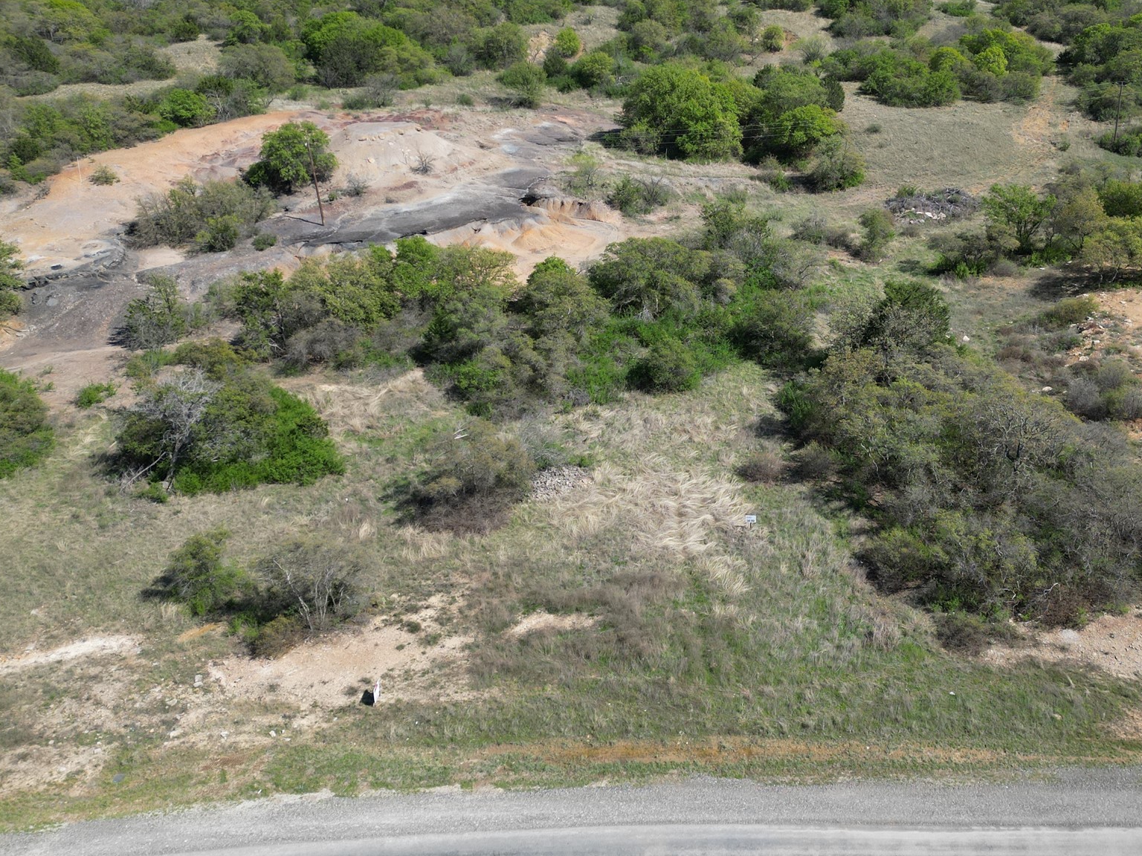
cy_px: 340
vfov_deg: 43.9
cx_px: 743
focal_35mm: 32
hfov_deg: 55.8
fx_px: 1056
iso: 120
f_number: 1.7
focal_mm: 6.72
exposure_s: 1/2500
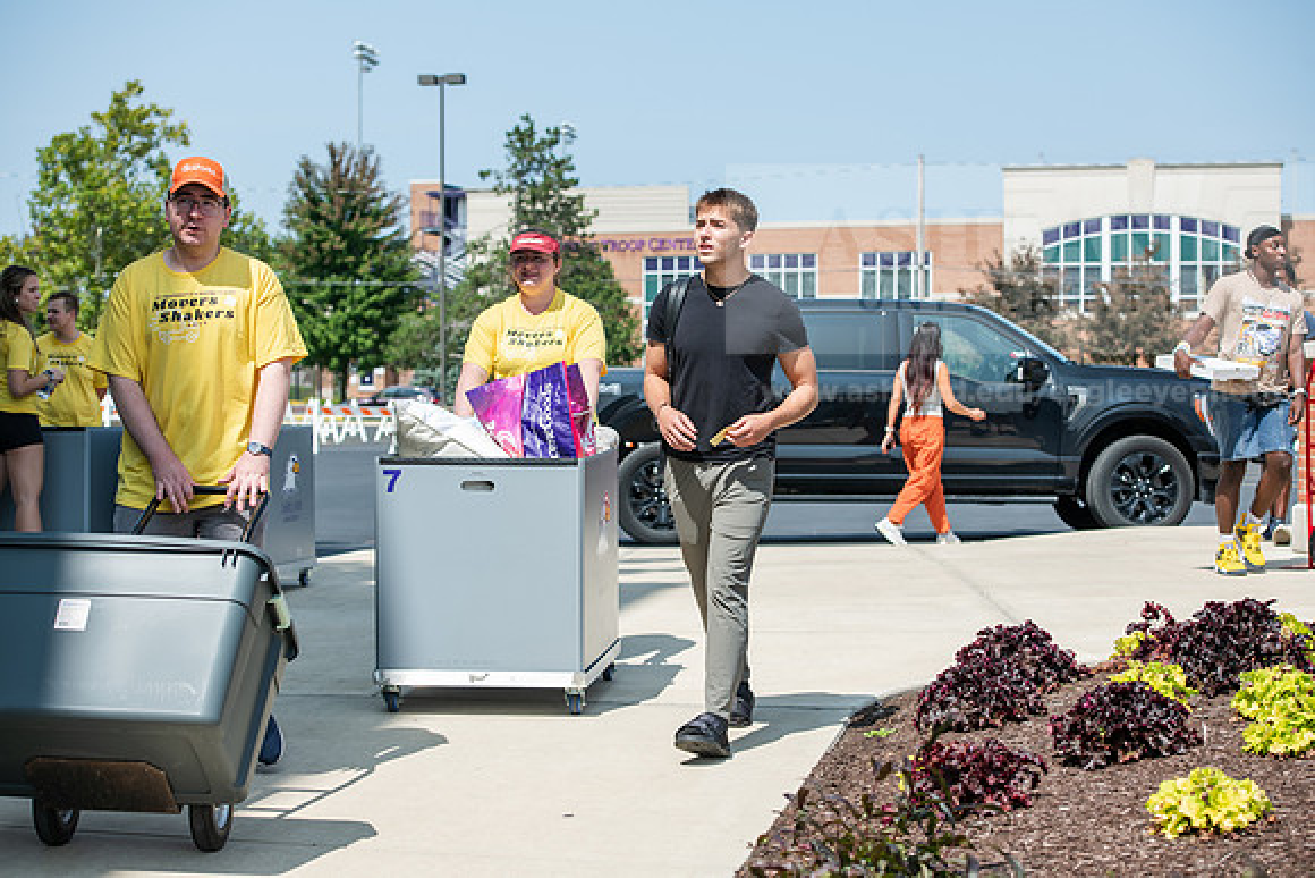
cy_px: 439
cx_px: 658
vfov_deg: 19.5
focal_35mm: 70
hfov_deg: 28.8
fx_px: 2557
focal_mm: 70
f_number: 5
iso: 125
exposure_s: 1/640
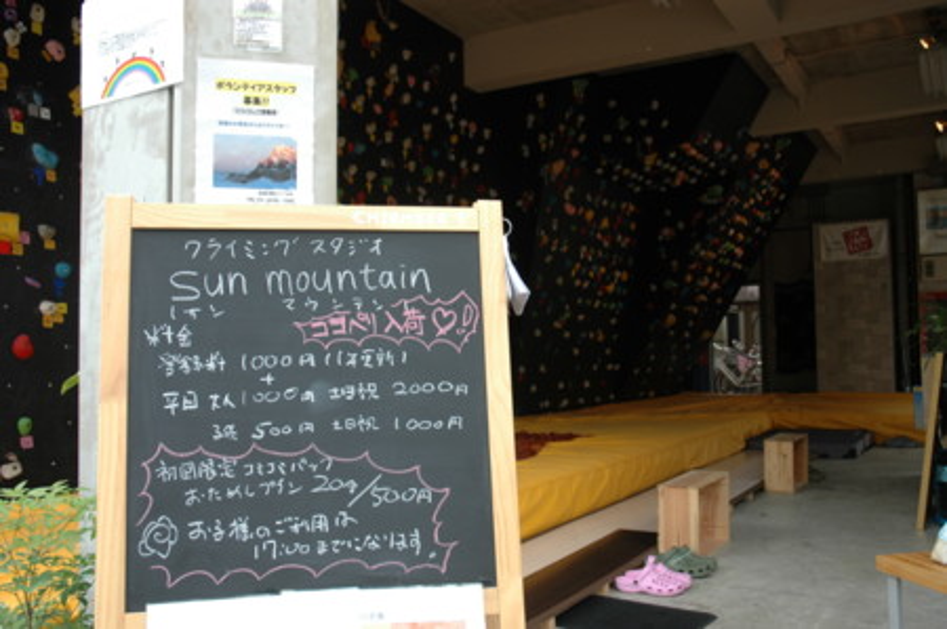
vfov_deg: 39.9
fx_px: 867
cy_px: 314
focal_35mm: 33
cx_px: 474
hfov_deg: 57.3
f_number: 4.5
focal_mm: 22
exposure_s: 1/80
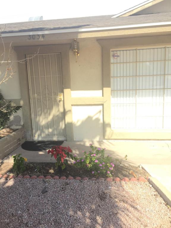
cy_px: 114
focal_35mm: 29
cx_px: 86
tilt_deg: -9.0
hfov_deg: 48.2
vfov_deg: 61.7
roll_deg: +2.2
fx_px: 191
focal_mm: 4.15
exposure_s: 1/732
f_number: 2.2
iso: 32
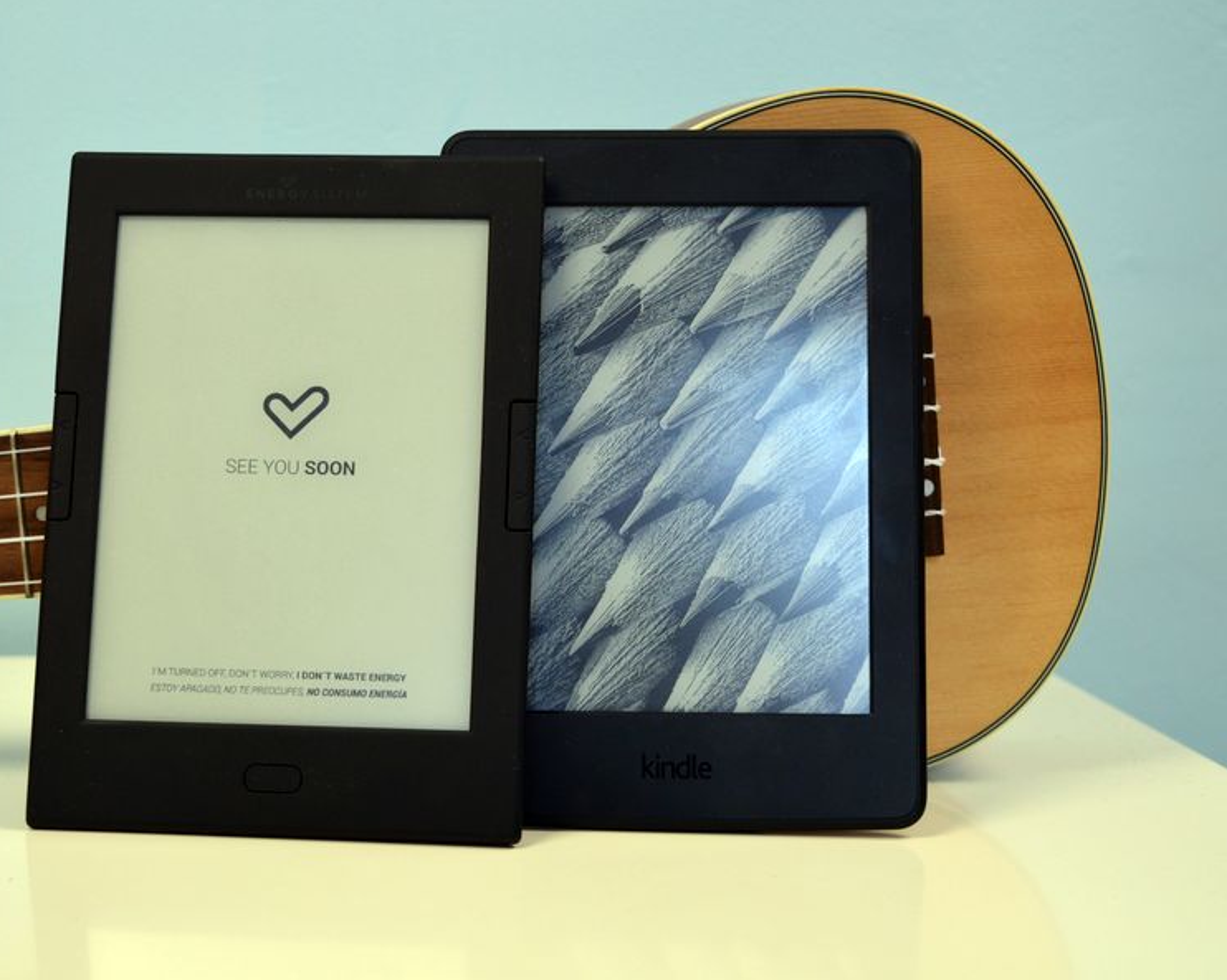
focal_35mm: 65
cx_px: 491
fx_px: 2360
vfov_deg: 23.5
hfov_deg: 29.1
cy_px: 488
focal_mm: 38
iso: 400
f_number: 4.8
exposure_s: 1/30
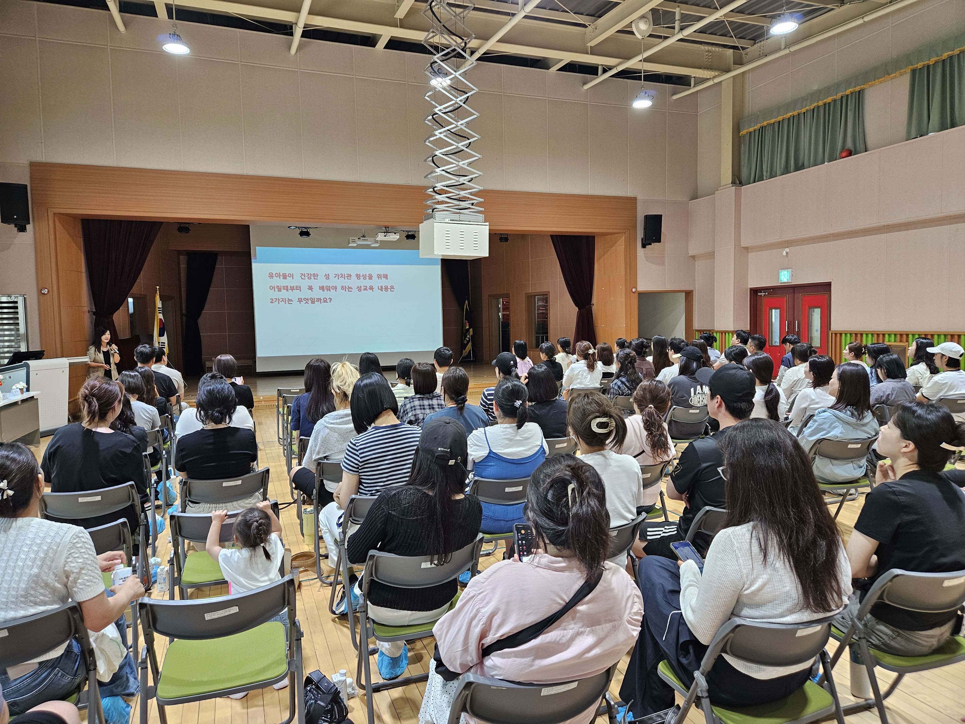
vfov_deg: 58.9
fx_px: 641
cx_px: 482
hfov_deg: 73.9
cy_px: 362
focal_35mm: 23
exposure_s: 1/120
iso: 200
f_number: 1.8
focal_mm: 5.4
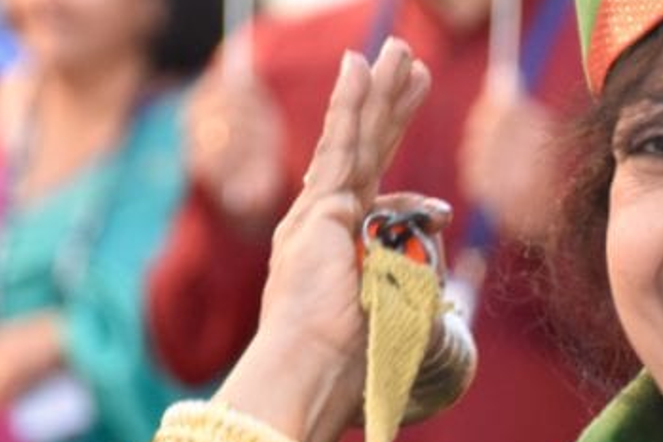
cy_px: 268
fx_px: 12555
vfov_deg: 2.0
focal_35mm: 681
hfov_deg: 3.0
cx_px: 758
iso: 1600
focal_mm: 155
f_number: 6
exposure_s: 1/250
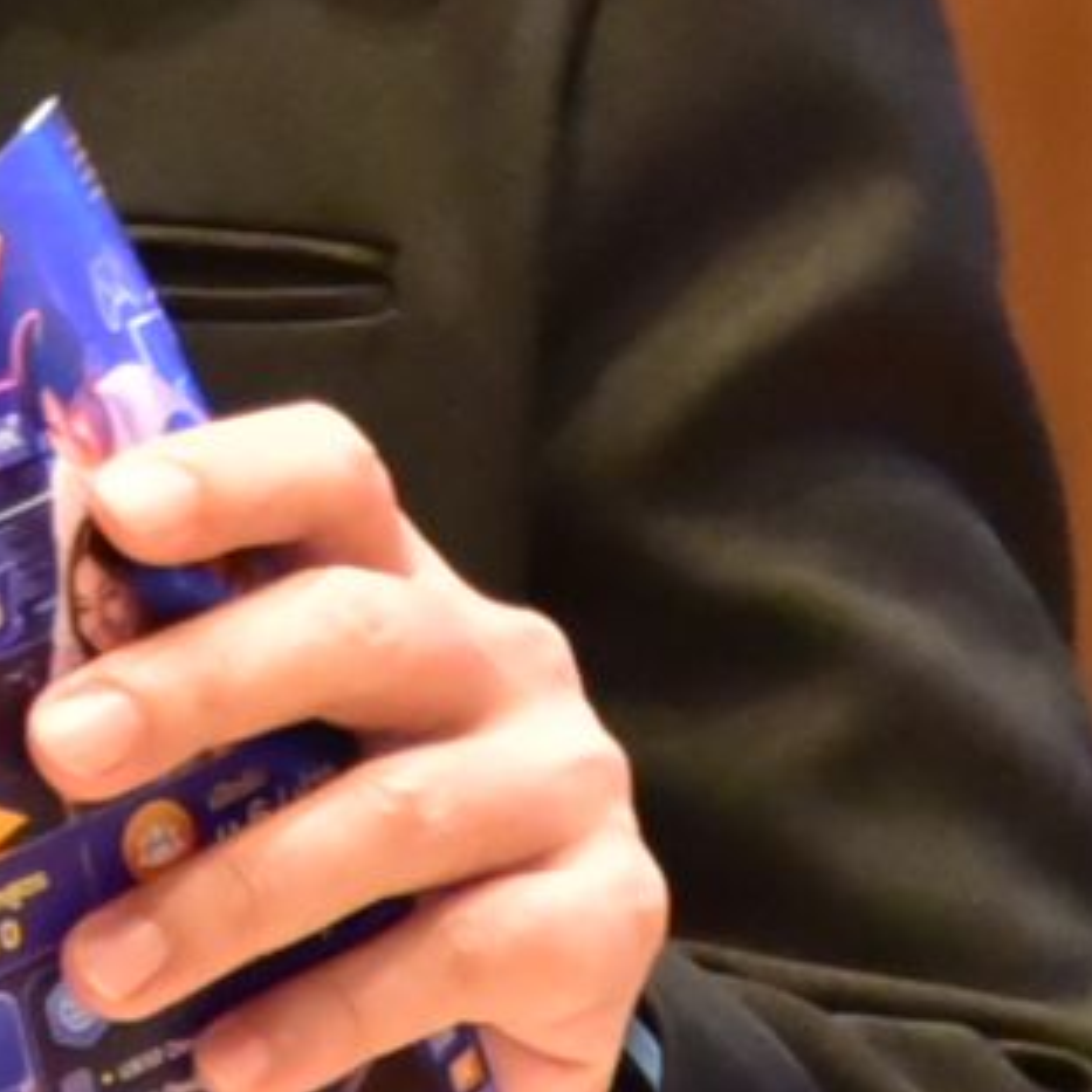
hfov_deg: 1.2
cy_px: -581
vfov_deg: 1.2
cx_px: -509
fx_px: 51180
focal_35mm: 1434
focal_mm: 210
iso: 8000
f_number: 5.6
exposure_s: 1/100
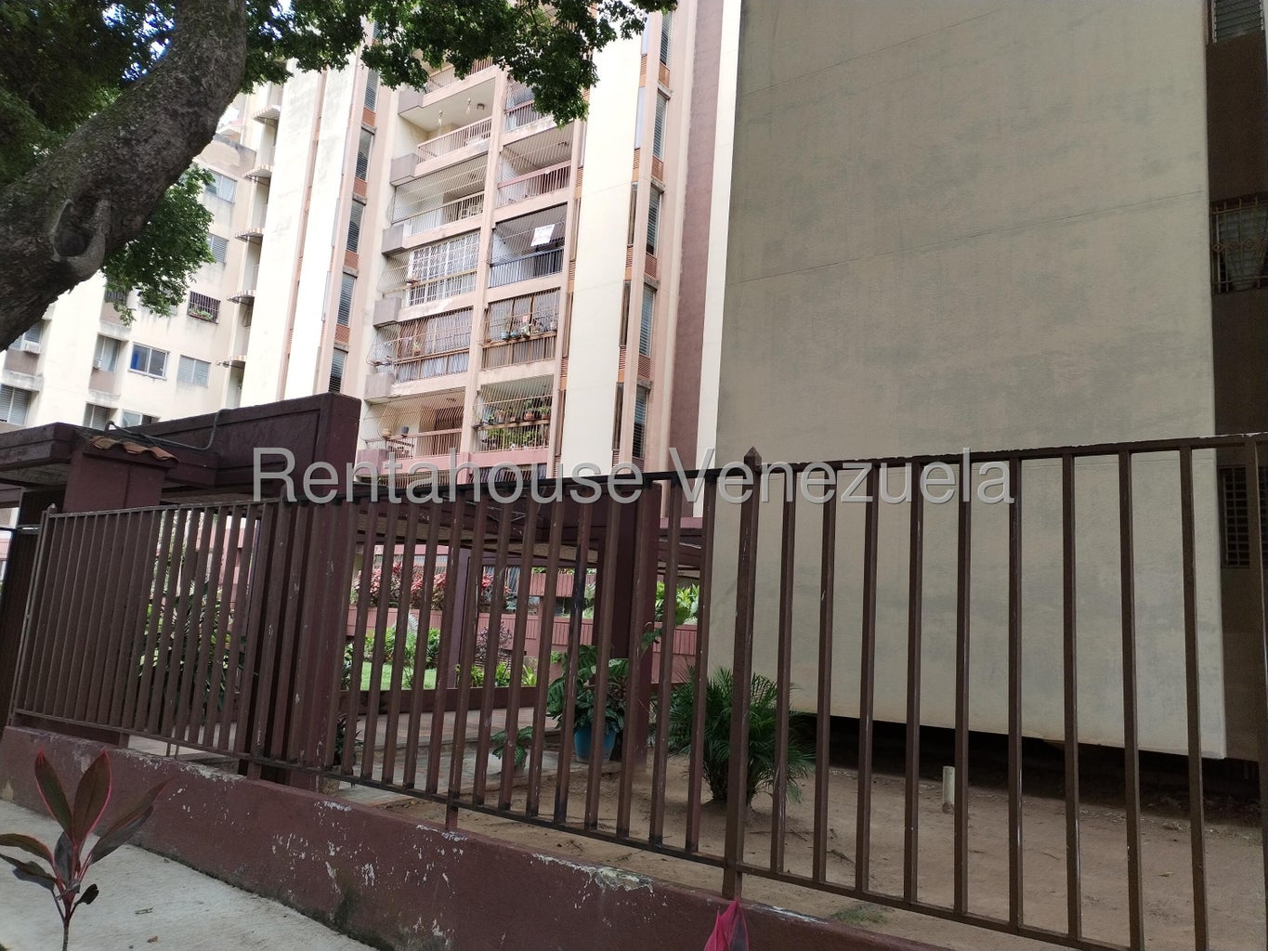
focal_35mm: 29
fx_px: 1062
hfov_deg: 61.7
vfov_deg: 48.2
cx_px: 634
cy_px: 476
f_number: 1.8
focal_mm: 4.75
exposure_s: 1/315
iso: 100
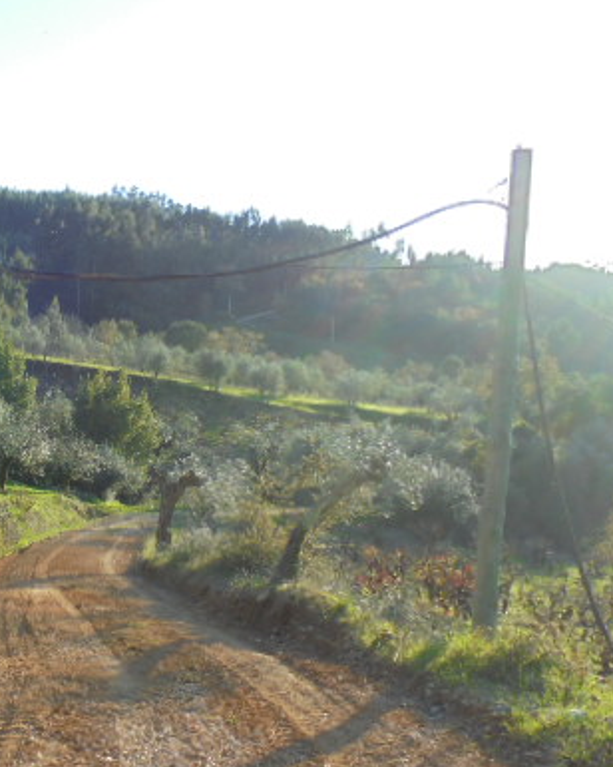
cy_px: 448
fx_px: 1066
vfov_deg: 39.4
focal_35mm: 47
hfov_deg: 29.9
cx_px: 0
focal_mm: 5.3
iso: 100
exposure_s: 1/320
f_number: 3.7
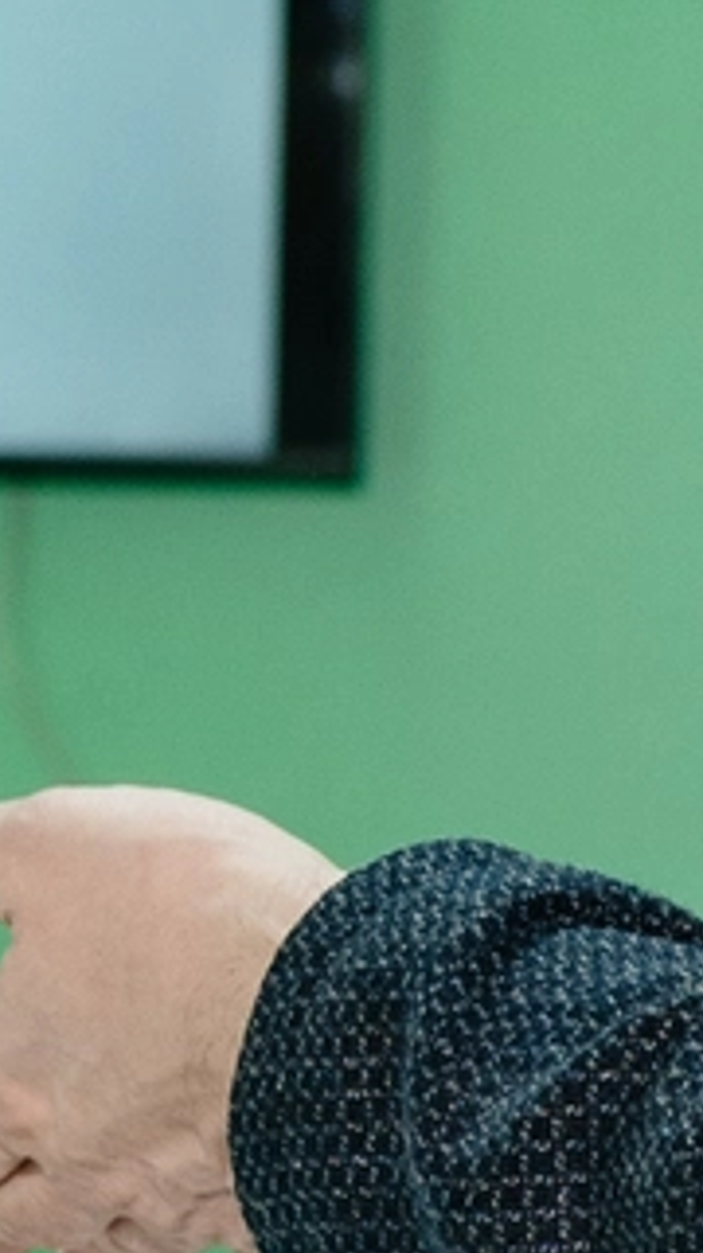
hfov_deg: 4.4
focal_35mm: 275
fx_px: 9135
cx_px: -480
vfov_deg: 7.8
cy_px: 929
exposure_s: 1/160
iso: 800
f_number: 3.5
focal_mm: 36
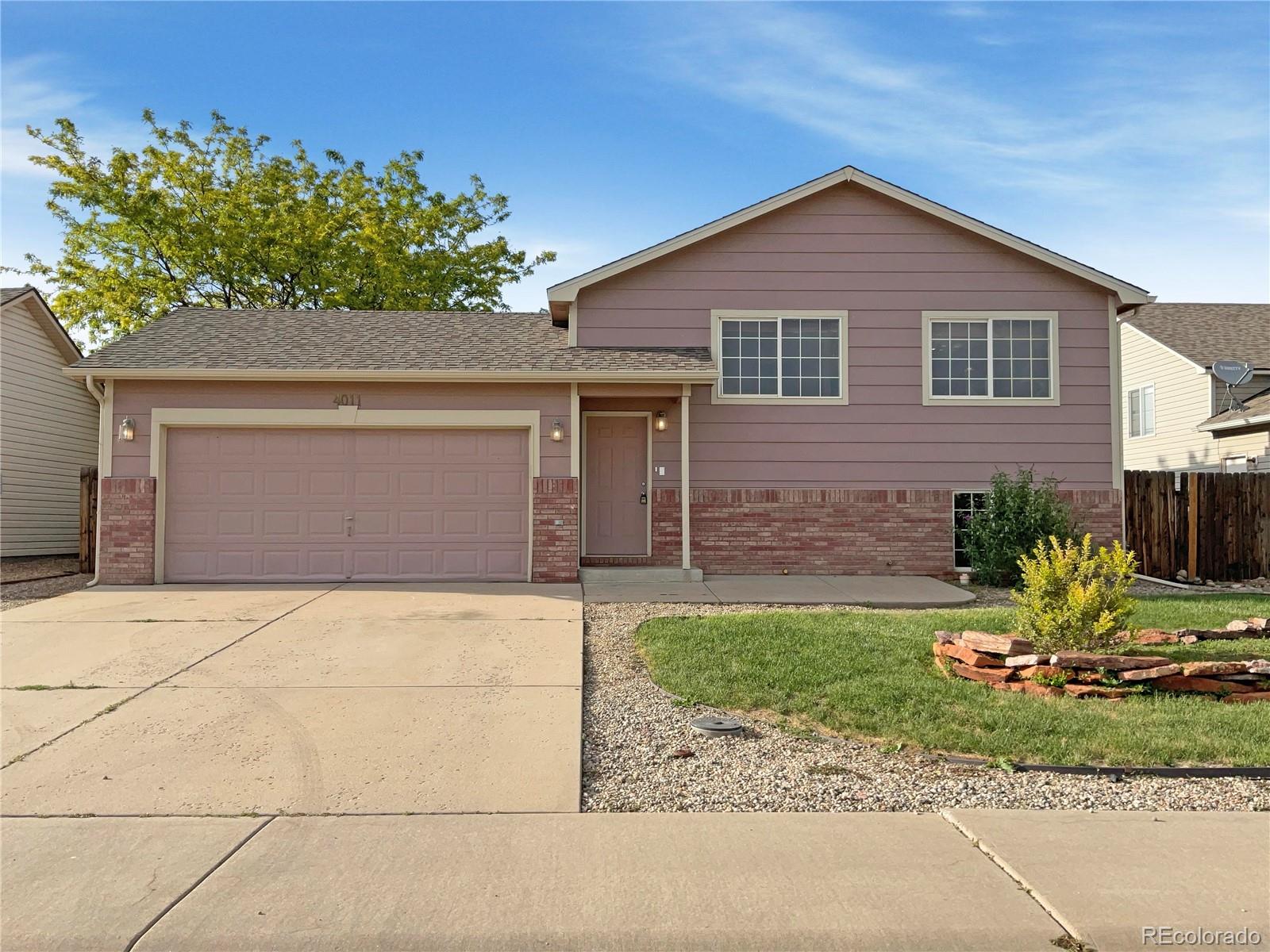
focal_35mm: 29
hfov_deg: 61.7
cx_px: 635
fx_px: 1064
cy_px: 476
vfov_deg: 48.2
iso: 16
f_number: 1.8
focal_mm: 3
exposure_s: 1/1377
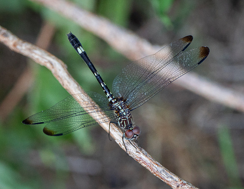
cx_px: 114
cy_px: 125
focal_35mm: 611
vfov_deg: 2.5
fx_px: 4358
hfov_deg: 3.2
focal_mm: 185
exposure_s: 1/80
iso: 800
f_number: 5.6
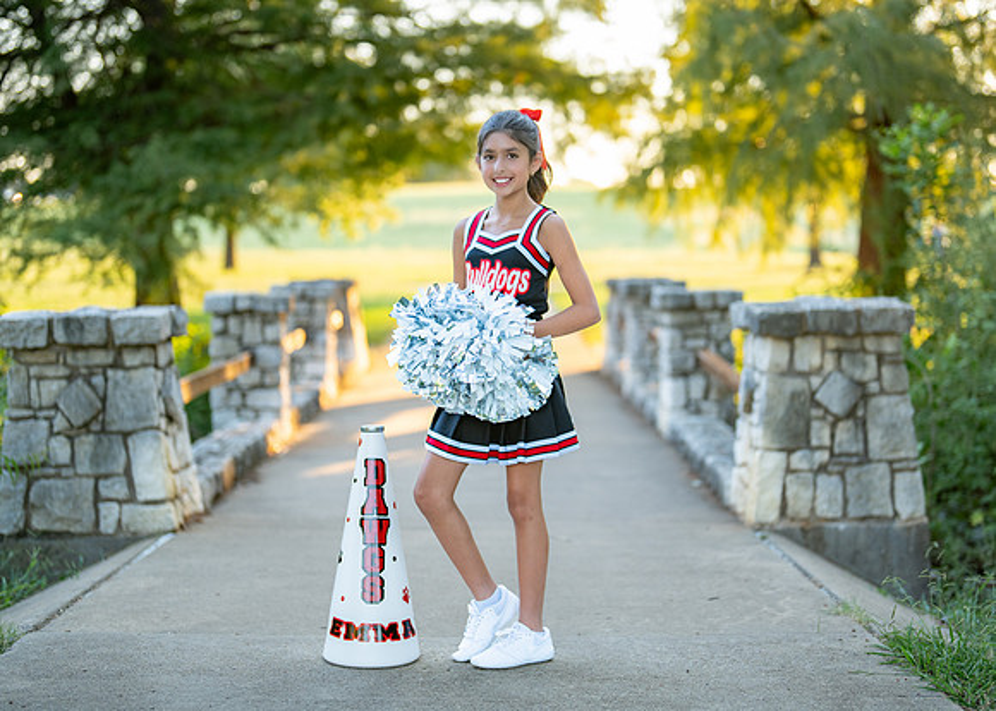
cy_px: 326
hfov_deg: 32.2
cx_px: 515
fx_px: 1722
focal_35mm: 61
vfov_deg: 23.3
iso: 200
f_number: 1.2
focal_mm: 50
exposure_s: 1/640
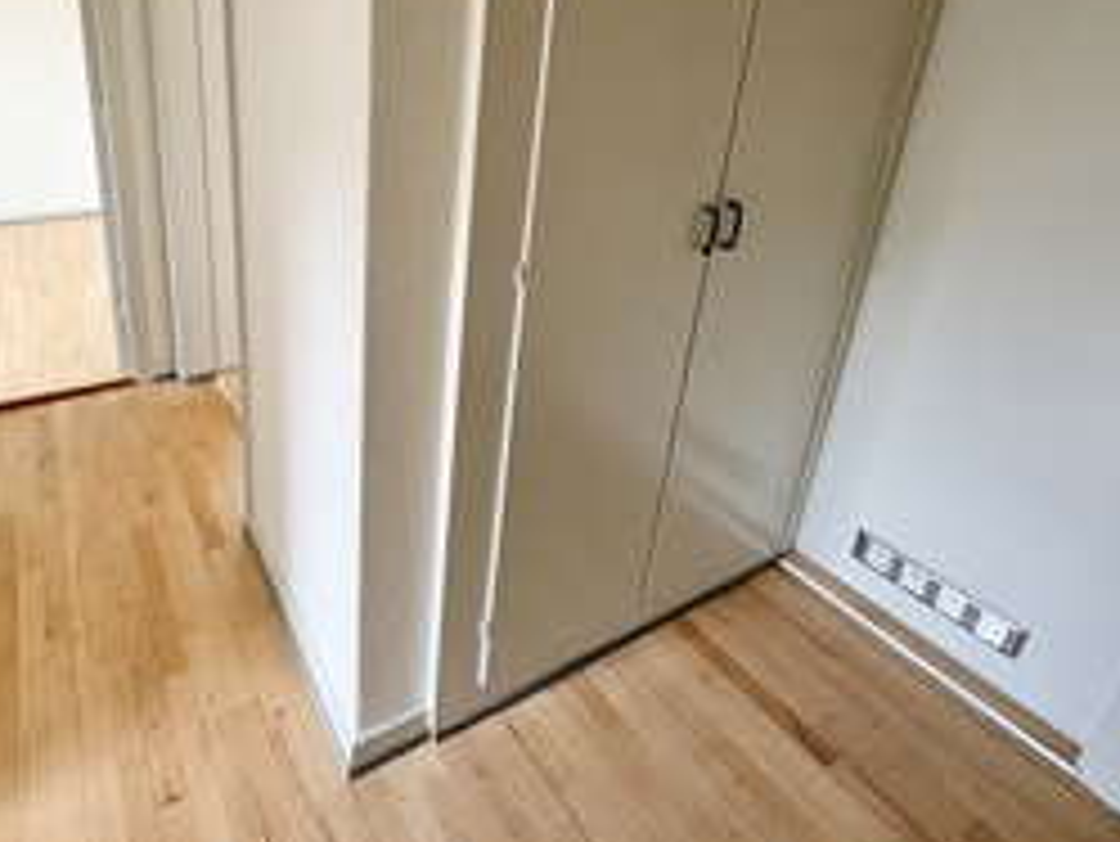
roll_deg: -1.2
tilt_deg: -18.3
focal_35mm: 21
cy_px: 243
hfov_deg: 76.6
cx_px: 380
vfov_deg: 61.0
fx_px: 680
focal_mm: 2.22
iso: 125
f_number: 2.2
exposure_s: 1/99
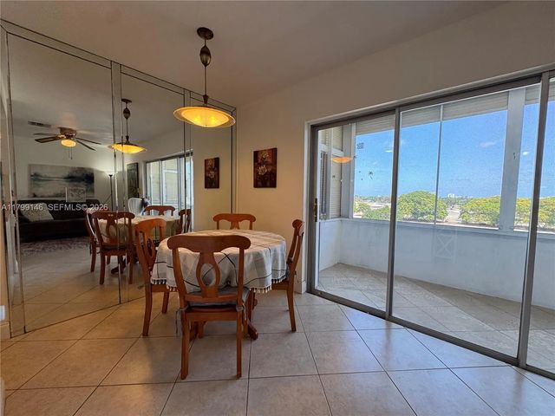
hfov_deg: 102.1
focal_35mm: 14
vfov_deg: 85.7
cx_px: 278
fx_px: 224
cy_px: 208
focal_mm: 2.22
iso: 100
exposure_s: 1/120
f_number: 2.2
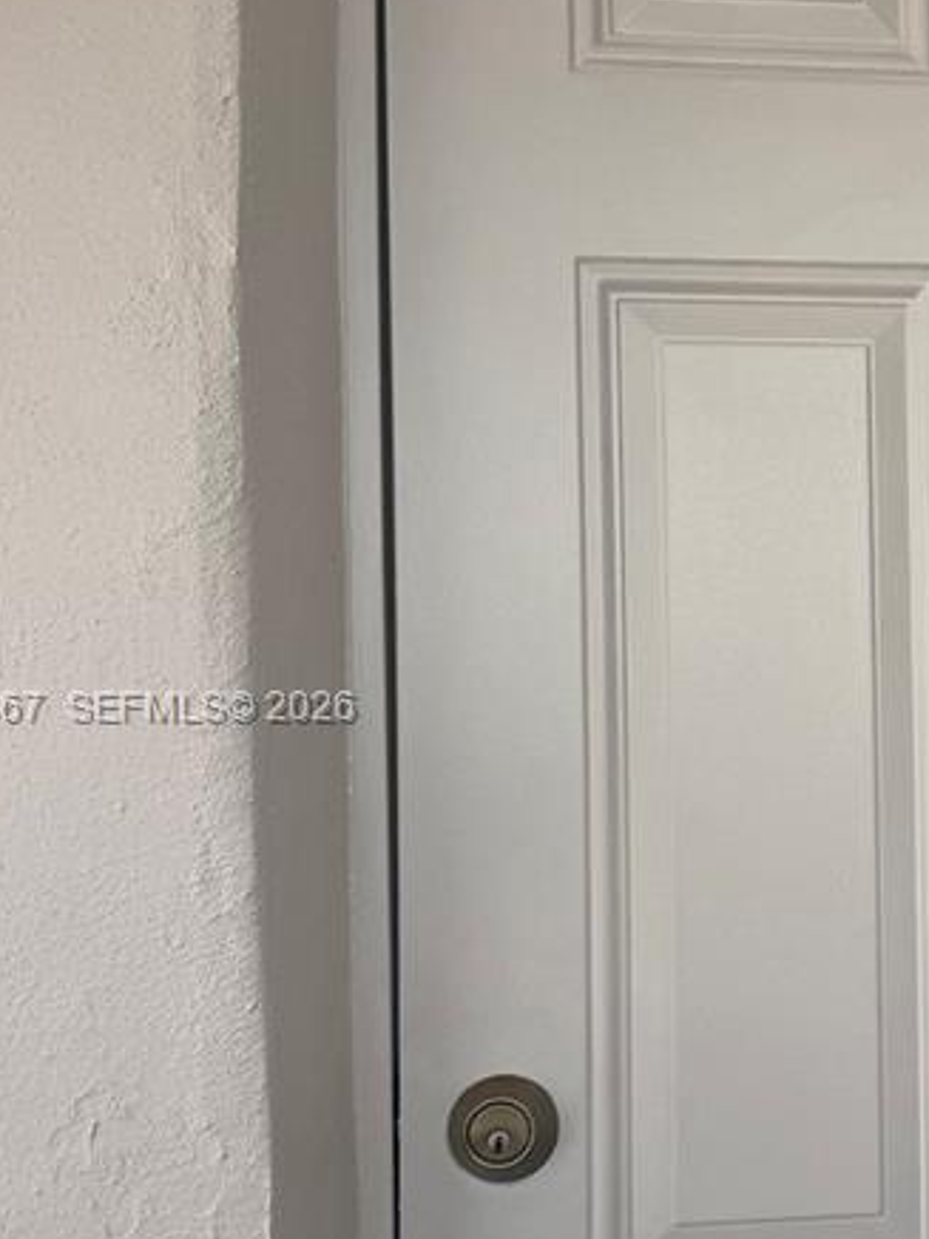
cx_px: 1108
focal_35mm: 66
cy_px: 710
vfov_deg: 29.4
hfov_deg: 20.8
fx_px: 2362
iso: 80
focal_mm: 6.76
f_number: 1.78
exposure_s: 1/1522
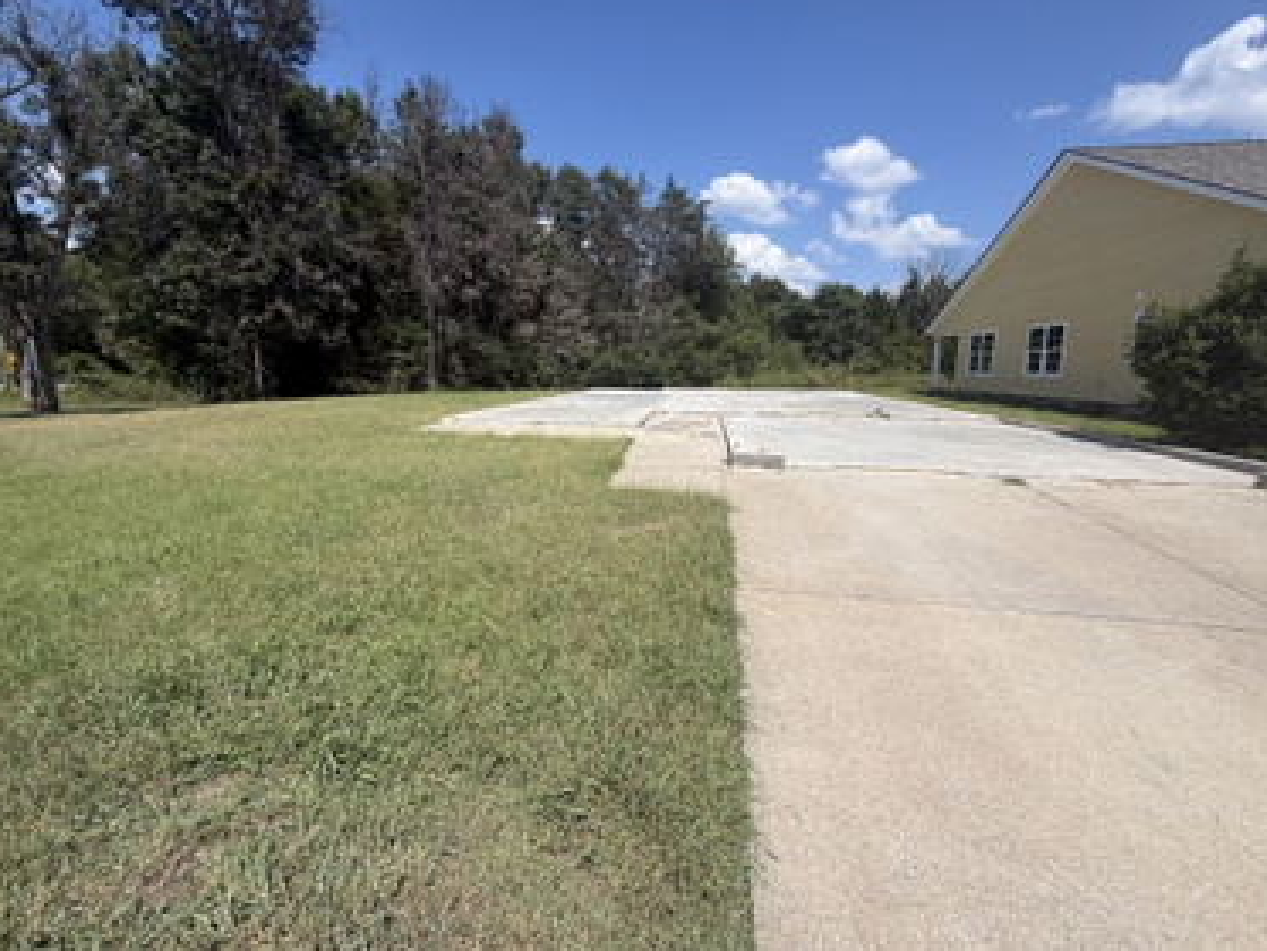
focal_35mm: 15
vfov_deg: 81.7
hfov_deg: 98.1
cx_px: 618
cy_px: 445
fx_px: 549
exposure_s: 1/1001
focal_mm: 2.22
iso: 20
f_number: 2.2
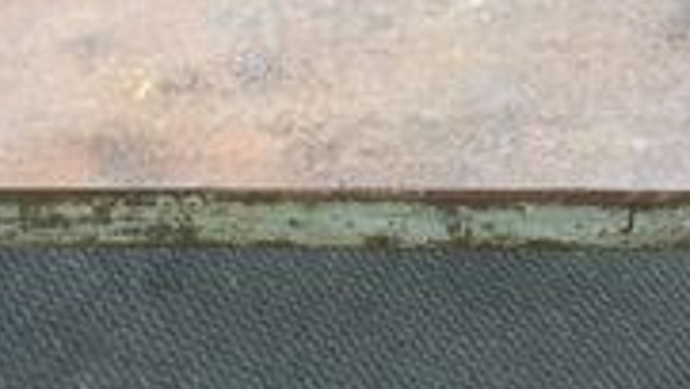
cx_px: 435
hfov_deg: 20.3
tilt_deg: -48.1
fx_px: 1922
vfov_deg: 11.3
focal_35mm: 105
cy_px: -65
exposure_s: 1/50
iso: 32
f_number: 2.2
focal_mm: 4.15
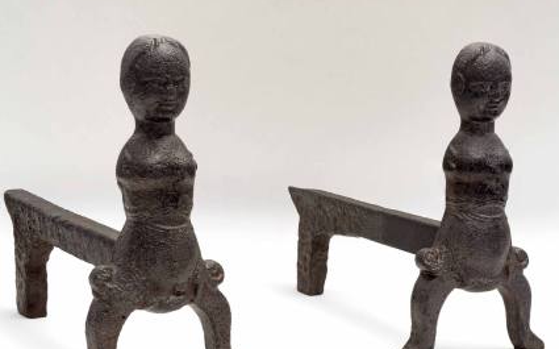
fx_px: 1096
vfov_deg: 18.1
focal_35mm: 72
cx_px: 285
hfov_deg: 28.6
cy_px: 205
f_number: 32
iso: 100
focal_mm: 60
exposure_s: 1/125
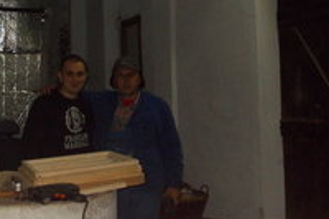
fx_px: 466
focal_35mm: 51
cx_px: 95
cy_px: 95
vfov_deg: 26.4
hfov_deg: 38.2
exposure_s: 1/25
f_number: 2.7
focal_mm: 4
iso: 200
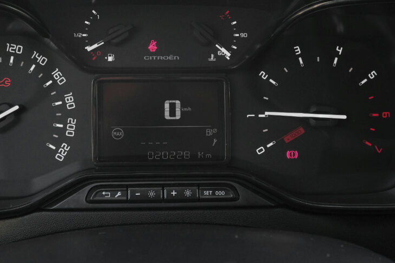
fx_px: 494
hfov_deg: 43.4
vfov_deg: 29.8
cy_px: 110
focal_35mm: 45
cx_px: 164
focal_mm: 21.5
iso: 2000
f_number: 9
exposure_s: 1/180
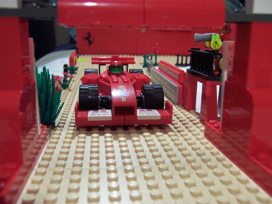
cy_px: 102
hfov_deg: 51.4
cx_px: 136
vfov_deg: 39.7
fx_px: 283
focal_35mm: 36
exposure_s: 1/20
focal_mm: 5.6
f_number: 2.8
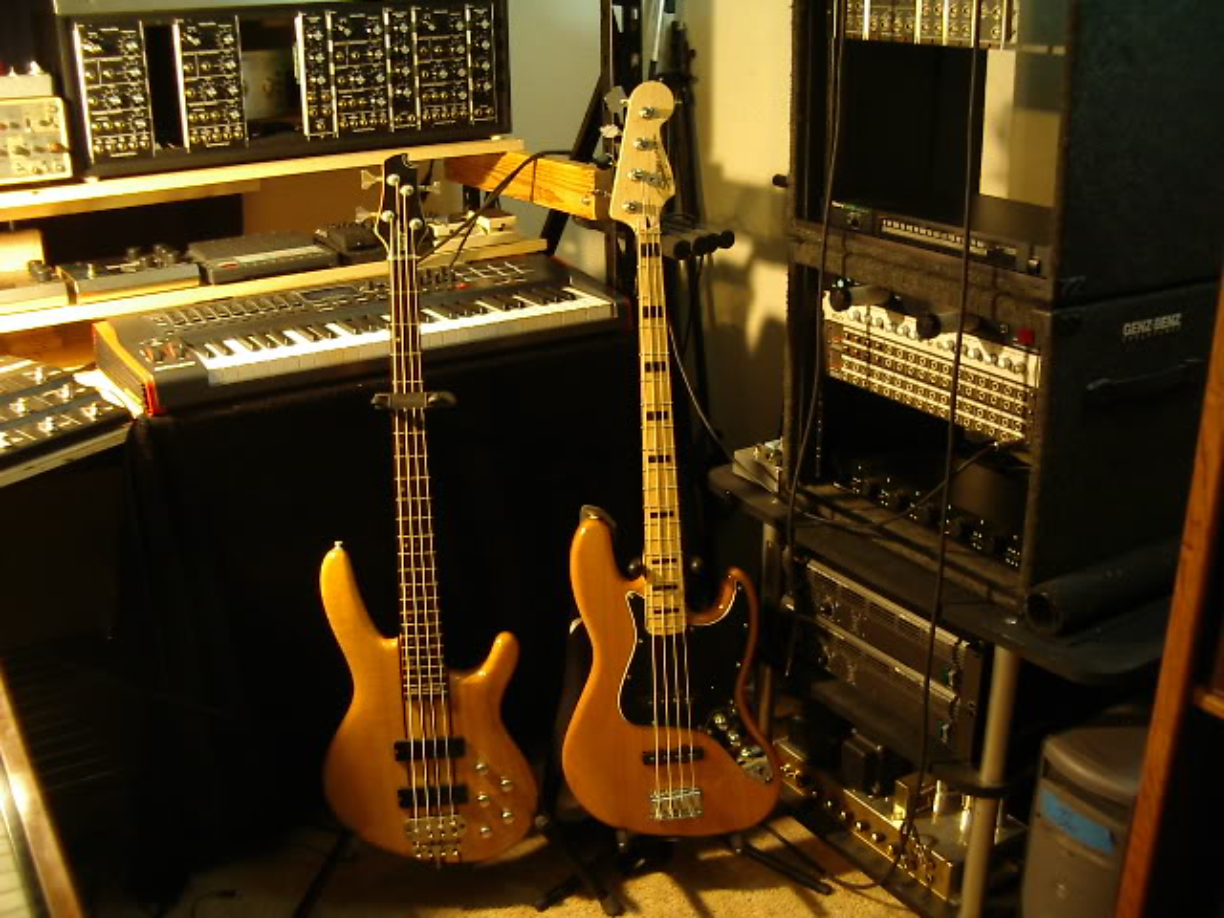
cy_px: 459
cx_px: 612
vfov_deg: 37.7
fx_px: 1344
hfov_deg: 49.0
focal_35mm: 38
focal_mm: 5.8
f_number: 2.6
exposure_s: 1/4
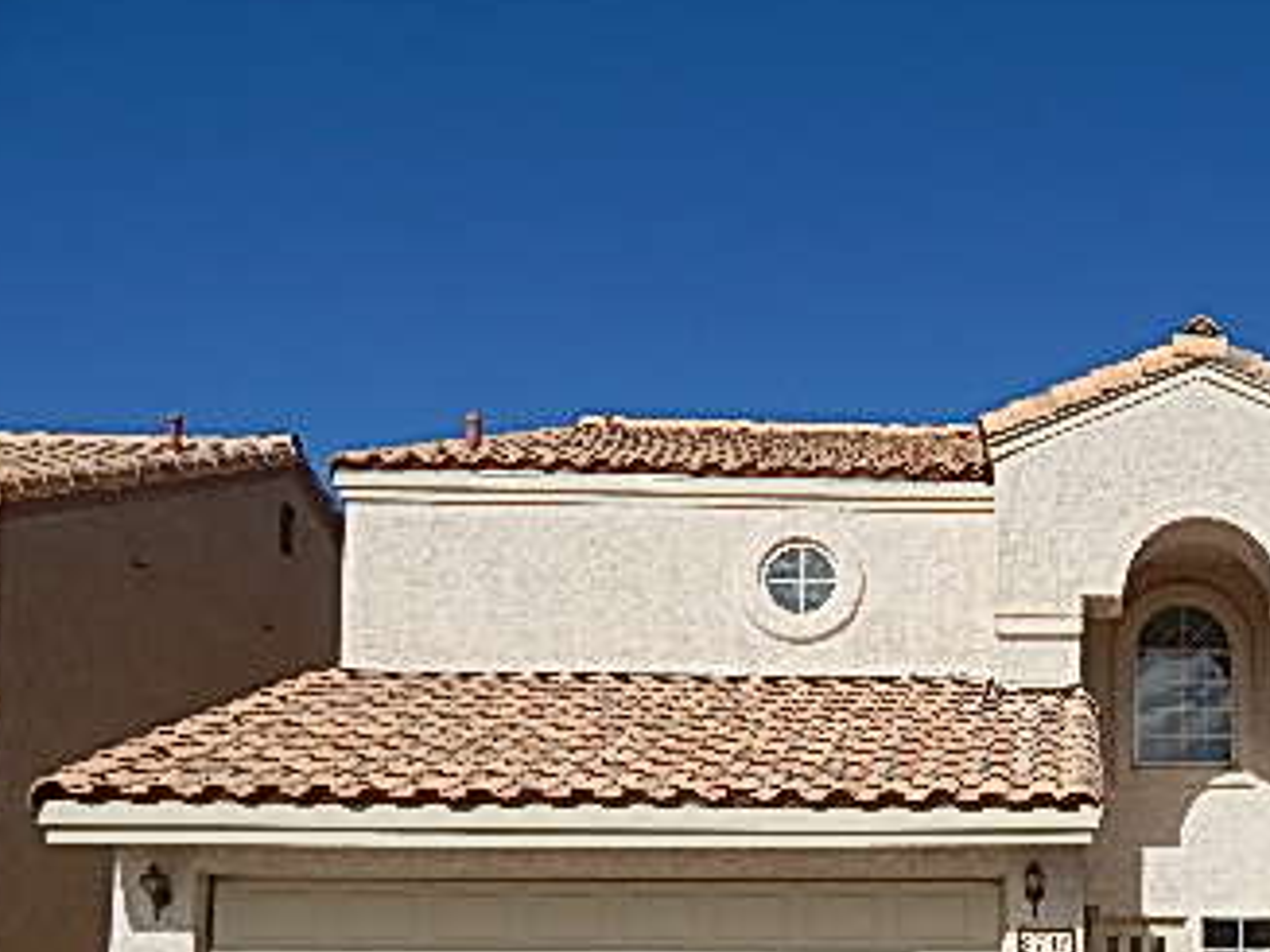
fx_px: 1650
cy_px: 905
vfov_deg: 30.4
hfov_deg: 38.7
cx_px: 1181
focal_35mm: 45
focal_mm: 4
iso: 125
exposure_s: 1/1000
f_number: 6
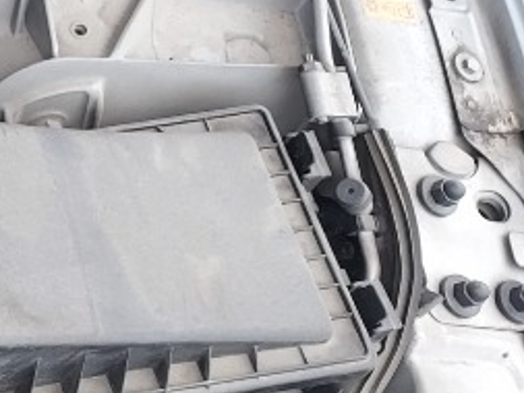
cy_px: 91
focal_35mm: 97
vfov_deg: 15.2
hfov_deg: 16.4
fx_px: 1469
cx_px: -462
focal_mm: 4.6
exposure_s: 1/120
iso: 64
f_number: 1.8
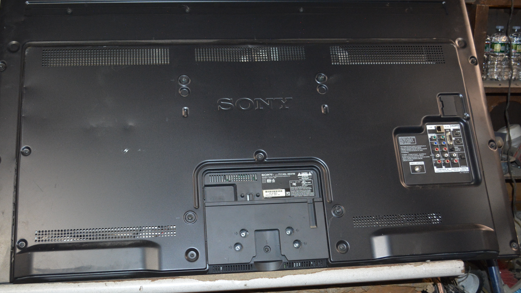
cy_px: 158
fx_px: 566
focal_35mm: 41
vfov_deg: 29.0
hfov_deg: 49.3
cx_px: 233
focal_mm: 22
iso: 1400
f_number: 4
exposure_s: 1/60
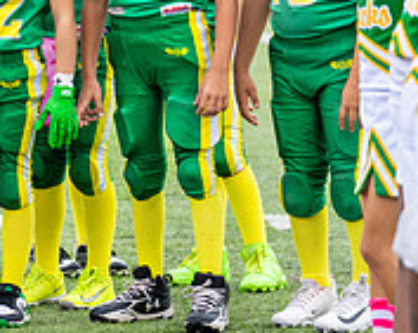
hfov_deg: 4.8
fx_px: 4977
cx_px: -155
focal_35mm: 403
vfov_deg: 3.8
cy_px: -38
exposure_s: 1/2000
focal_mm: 122
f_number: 2.8
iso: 500
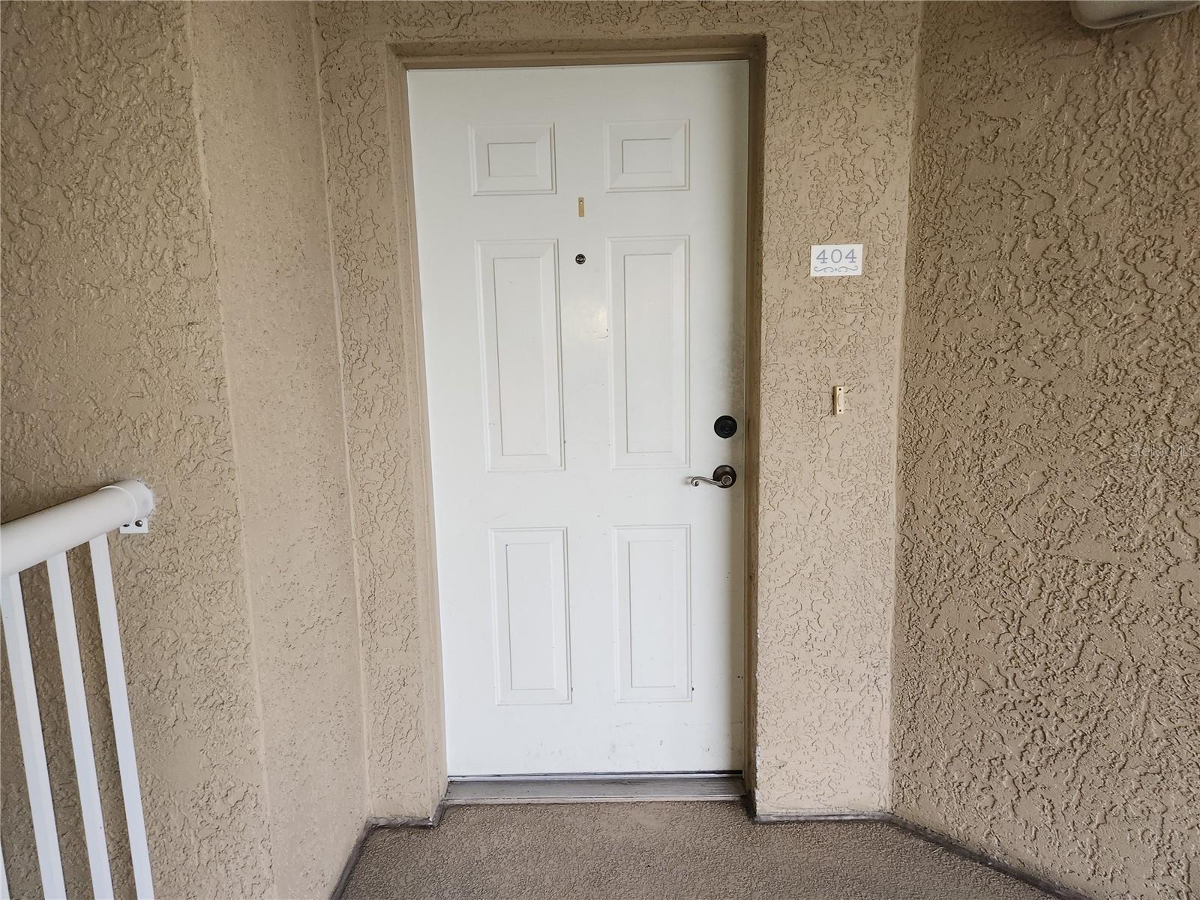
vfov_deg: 58.9
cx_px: 600
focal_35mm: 23
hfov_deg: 73.9
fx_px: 797
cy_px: 450
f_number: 1.8
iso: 100
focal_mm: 5.4
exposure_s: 1/60
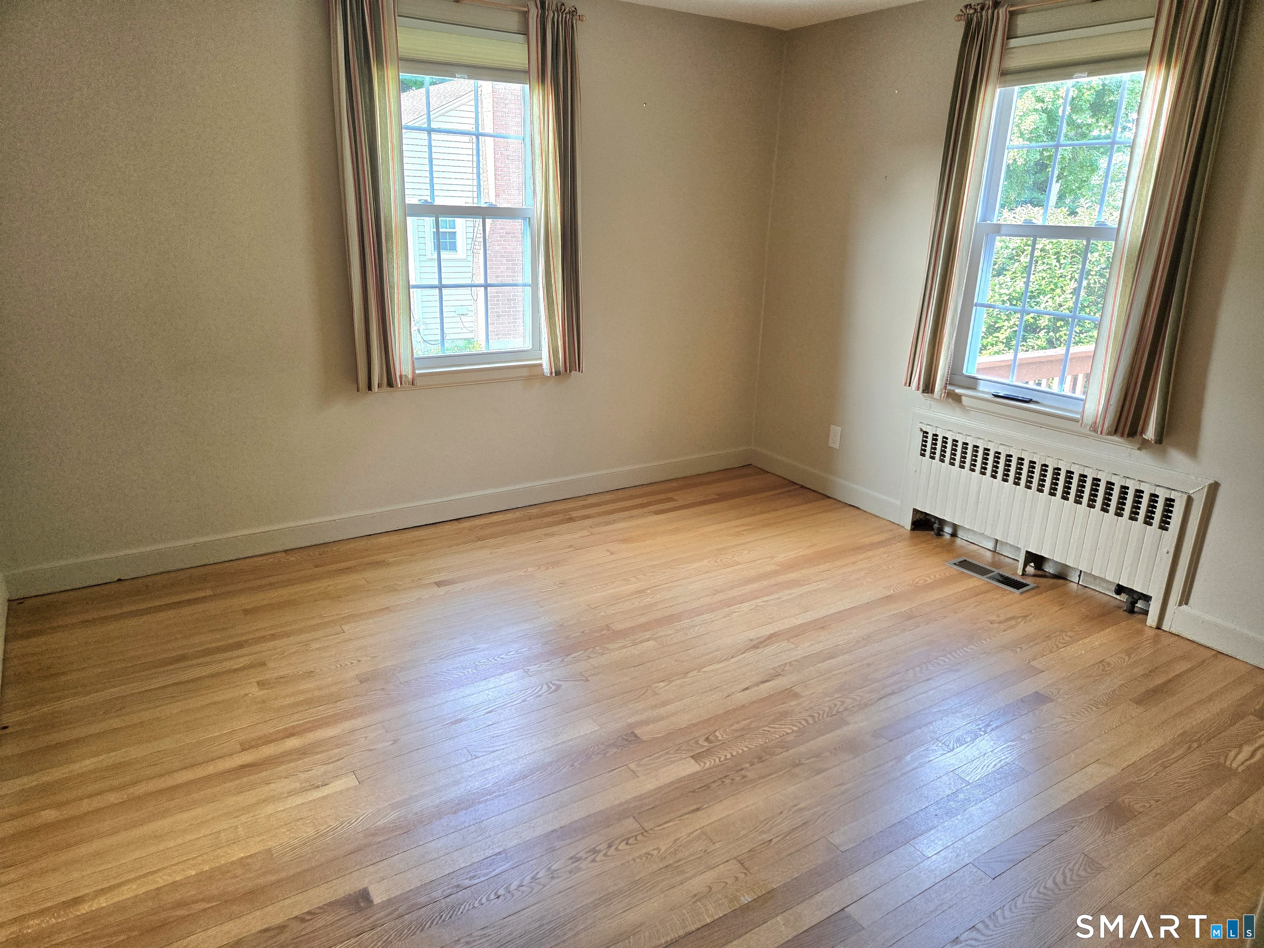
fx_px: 840
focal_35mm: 23
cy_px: 474
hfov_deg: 73.9
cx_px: 632
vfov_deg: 58.9
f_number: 1.8
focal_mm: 5.4
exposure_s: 1/182
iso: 200
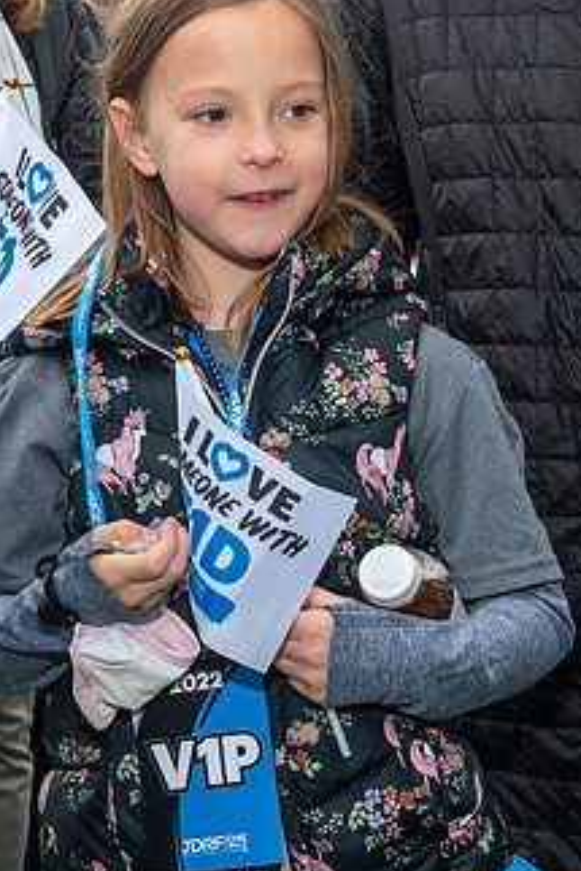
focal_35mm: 115
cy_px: 340
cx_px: 249
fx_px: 2781
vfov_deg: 17.8
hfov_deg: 11.9
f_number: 8
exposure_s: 1/250
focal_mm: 32
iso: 250
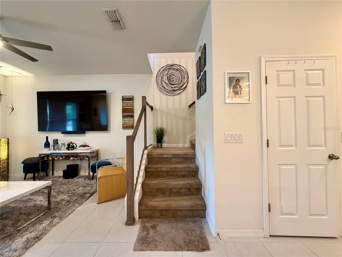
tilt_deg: +1.6
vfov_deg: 85.7
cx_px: 171
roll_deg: +1.0
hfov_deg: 102.1
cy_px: 128
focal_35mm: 14
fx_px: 138
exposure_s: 1/60
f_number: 2.2
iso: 320
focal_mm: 2.22
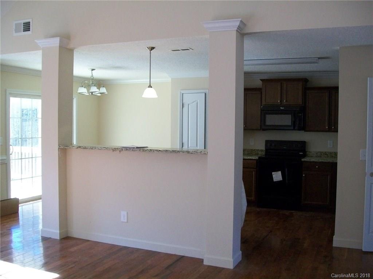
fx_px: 388
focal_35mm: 36
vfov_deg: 39.7
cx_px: 186
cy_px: 140
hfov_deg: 51.4
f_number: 2.7
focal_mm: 6
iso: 160
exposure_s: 1/60
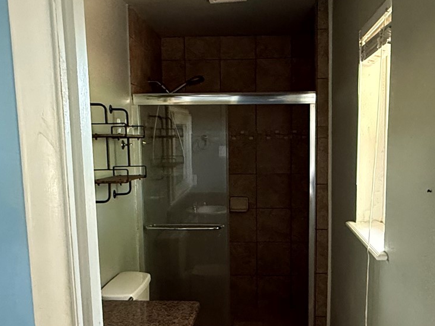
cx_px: 233
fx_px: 490
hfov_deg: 47.8
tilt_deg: -6.0
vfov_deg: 36.5
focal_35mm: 39
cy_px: 210
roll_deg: -0.6
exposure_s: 1/60
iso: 640
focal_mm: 2.22
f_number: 2.2
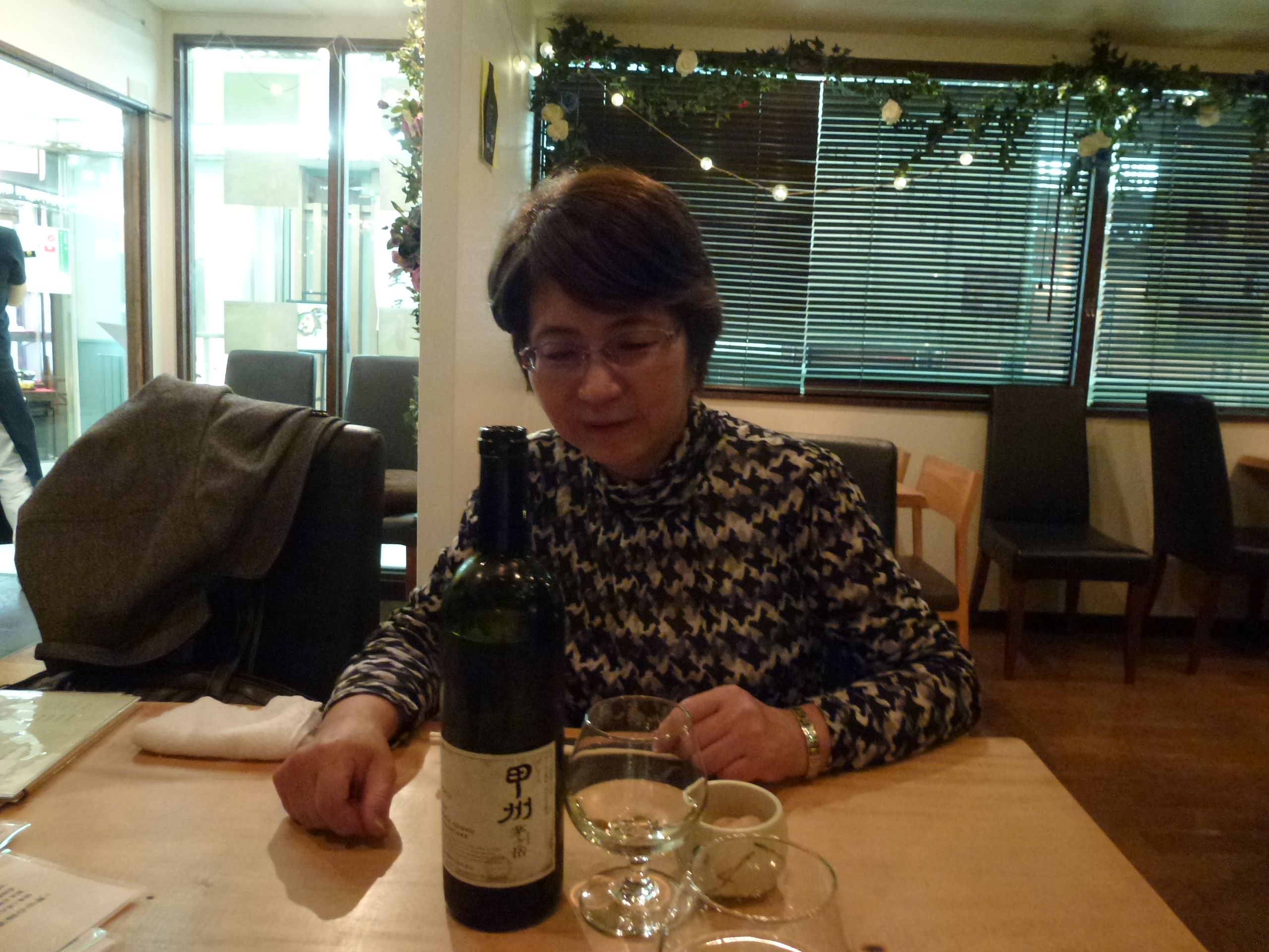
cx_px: 634
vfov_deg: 56.8
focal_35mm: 24
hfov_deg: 71.6
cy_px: 476
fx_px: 880
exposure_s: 1/5
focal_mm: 4.3
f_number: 3.3
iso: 400
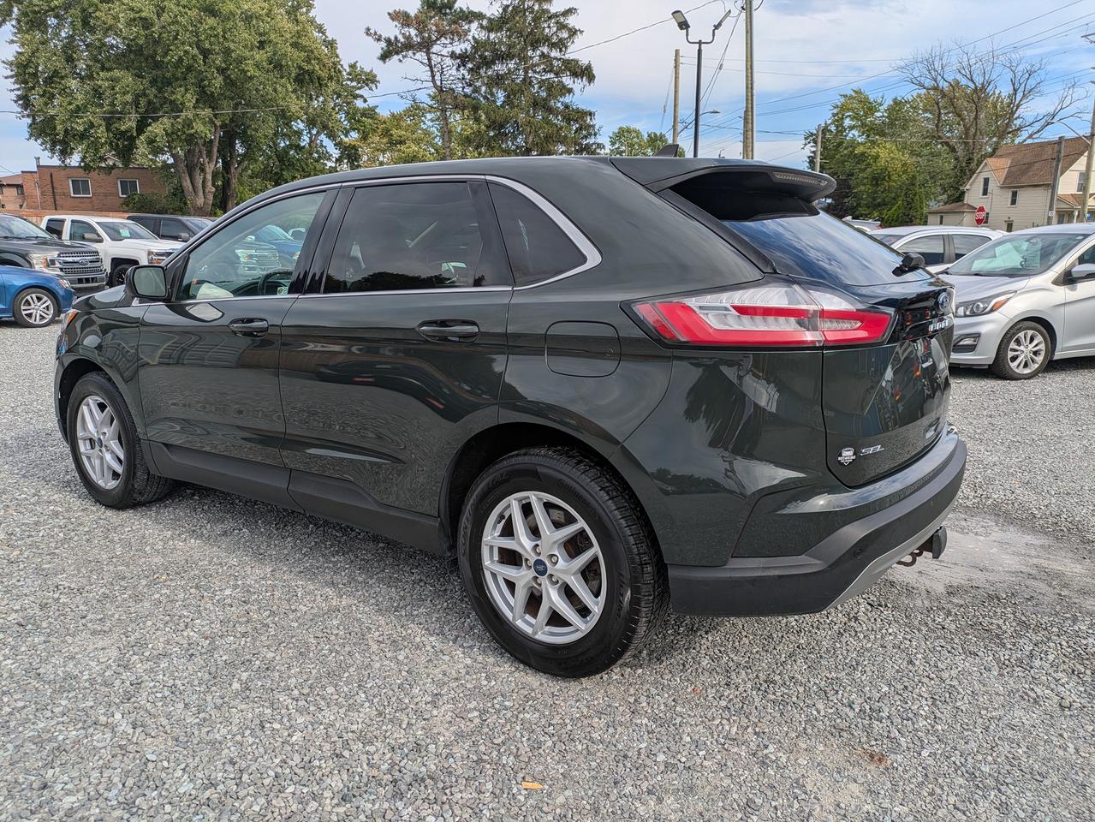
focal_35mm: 25
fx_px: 791
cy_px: 411
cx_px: 548
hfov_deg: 69.4
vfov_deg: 54.9
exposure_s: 1/1513
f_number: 1.89
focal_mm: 5.43
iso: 43
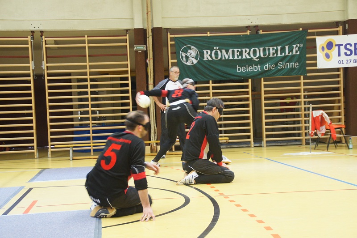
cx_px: 178
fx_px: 594
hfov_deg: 33.4
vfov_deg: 22.6
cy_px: 119
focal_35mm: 60
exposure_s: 1/25
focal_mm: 40
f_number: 4.5
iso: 1600
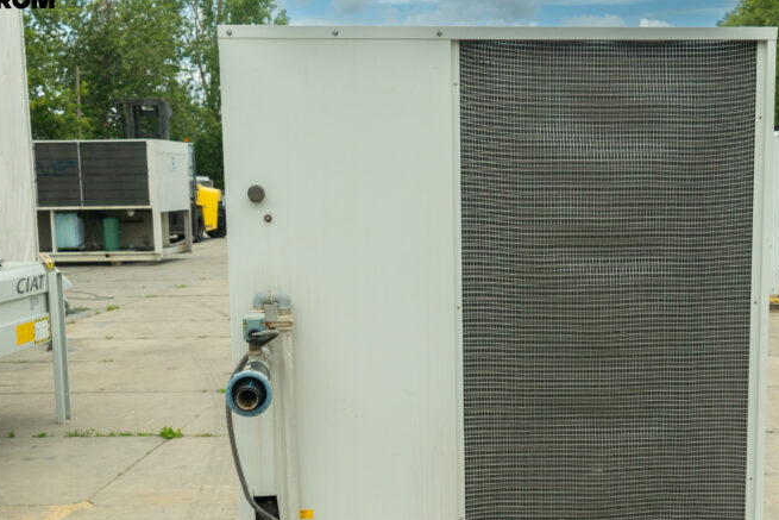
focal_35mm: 50
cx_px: 496
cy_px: 329
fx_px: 1082
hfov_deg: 39.3
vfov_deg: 26.9
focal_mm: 32
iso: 800
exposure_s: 1/250
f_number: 7.1
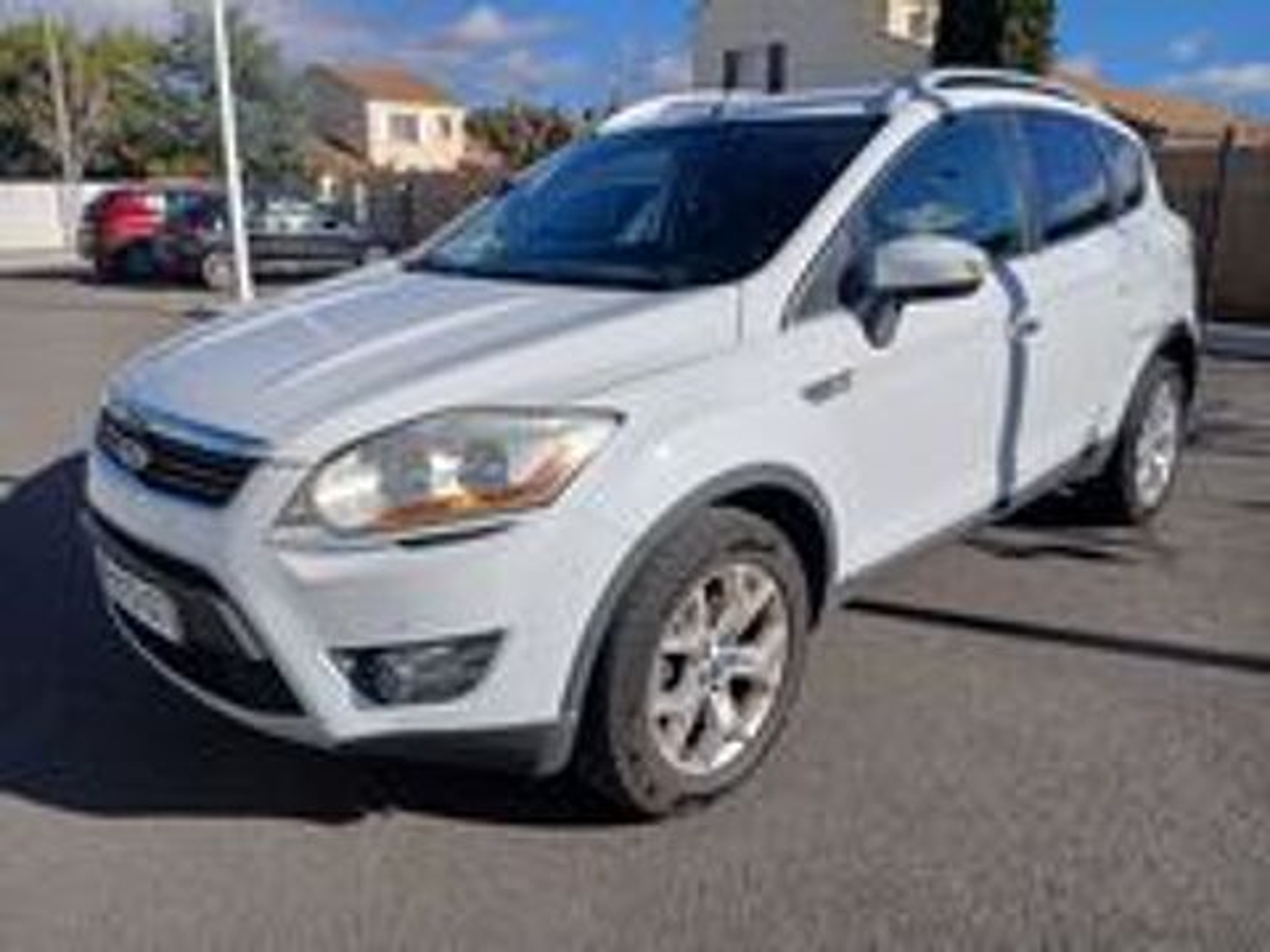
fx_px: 954
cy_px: 476
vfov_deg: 53.1
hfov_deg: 67.3
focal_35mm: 26
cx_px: 635
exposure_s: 1/1292
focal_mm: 3.98
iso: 20
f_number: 1.8
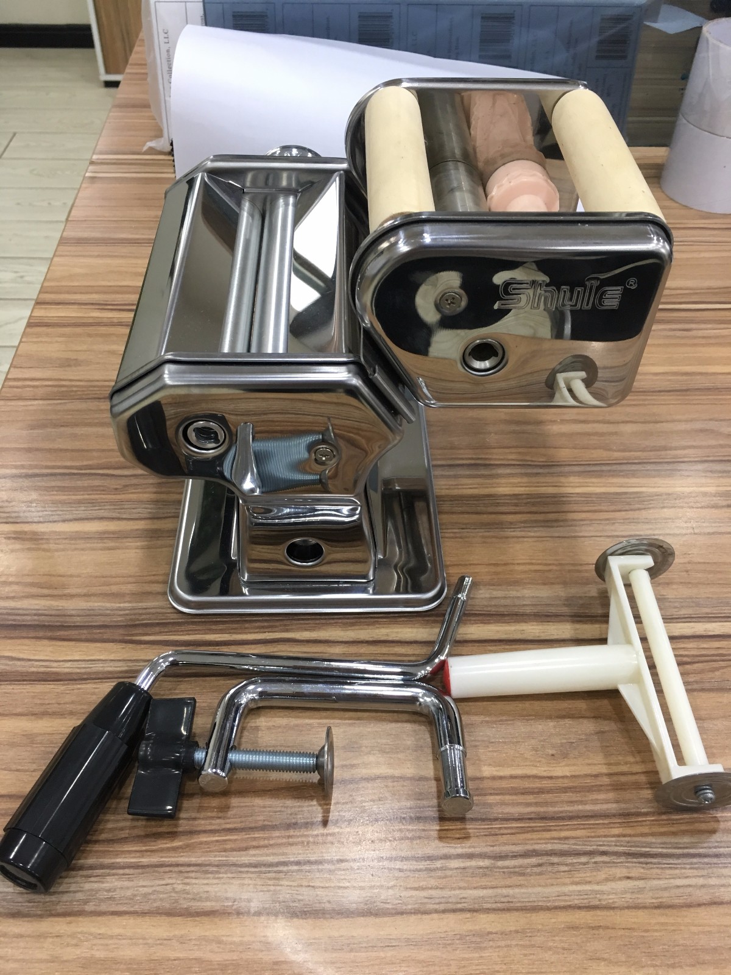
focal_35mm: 29
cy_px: 488
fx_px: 817
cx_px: 366
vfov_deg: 61.7
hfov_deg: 48.2
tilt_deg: -45.1
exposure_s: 1/33
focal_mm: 4.15
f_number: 2.2
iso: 125
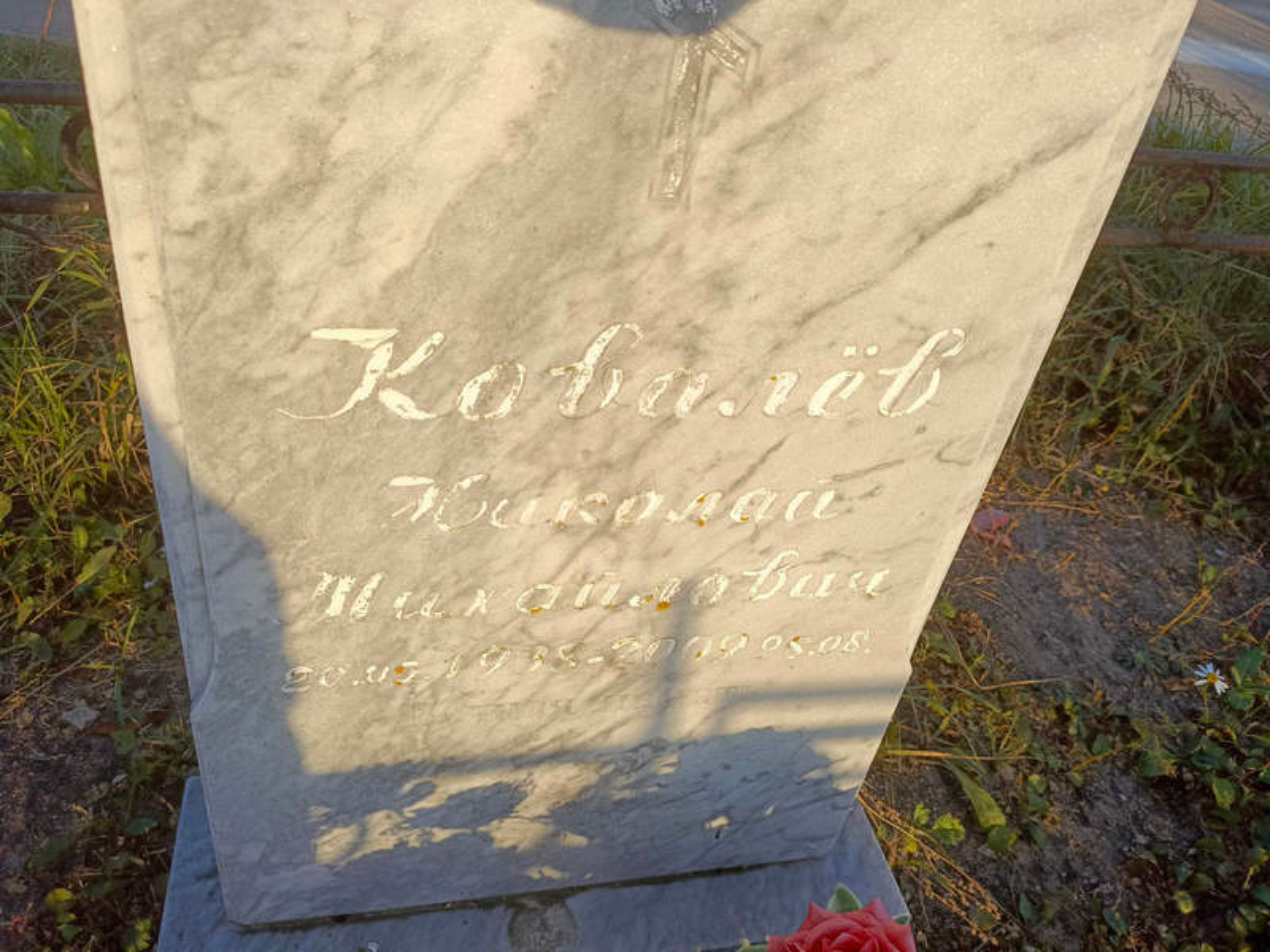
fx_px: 917
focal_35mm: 25
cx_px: 635
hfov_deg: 69.4
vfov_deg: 54.9
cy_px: 476
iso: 113
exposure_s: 1/703
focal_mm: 4.76
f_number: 1.69
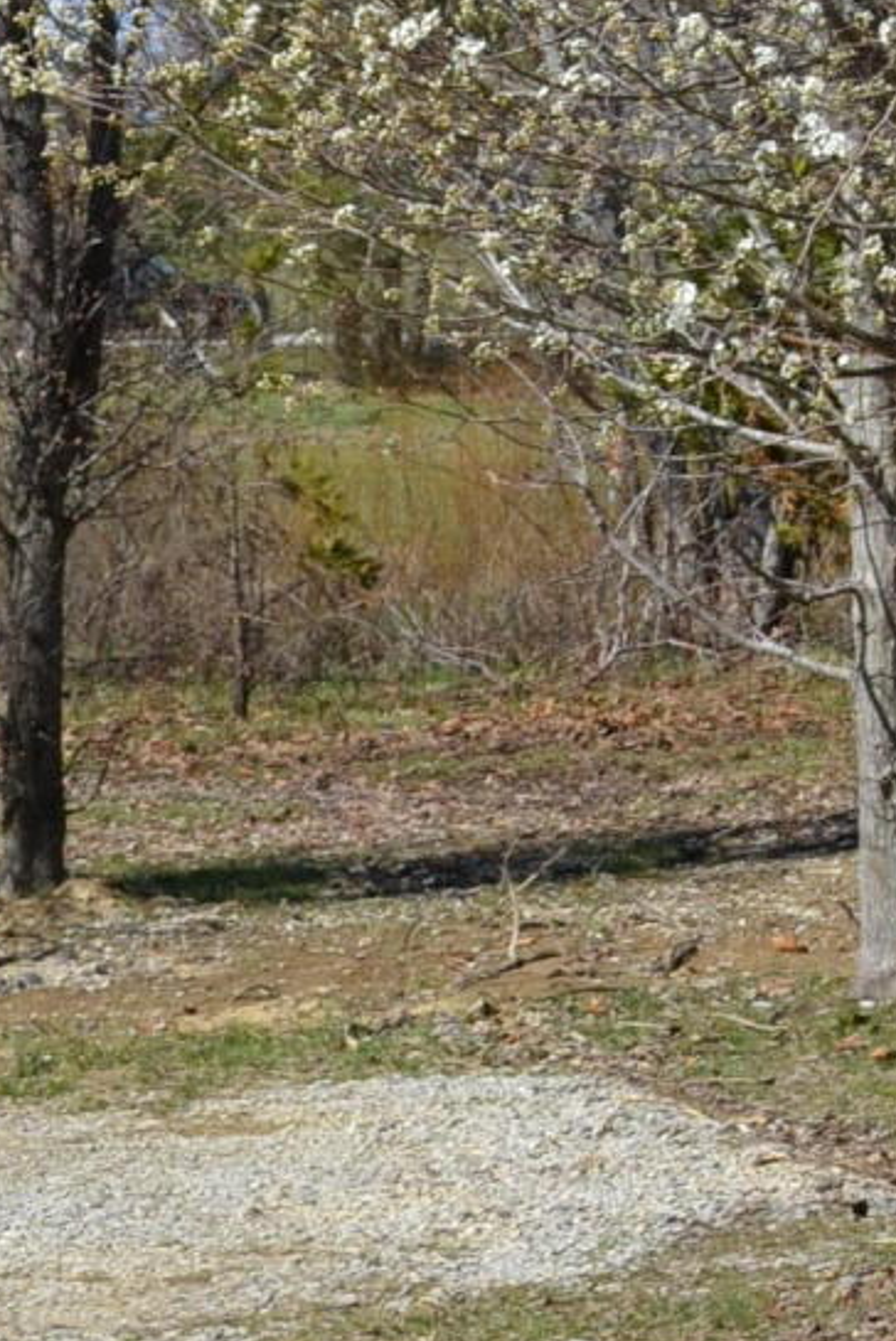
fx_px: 4921
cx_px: 1057
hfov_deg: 10.2
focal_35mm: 132
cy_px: -401
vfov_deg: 14.8
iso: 100
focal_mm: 24
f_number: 8
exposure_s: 1/250
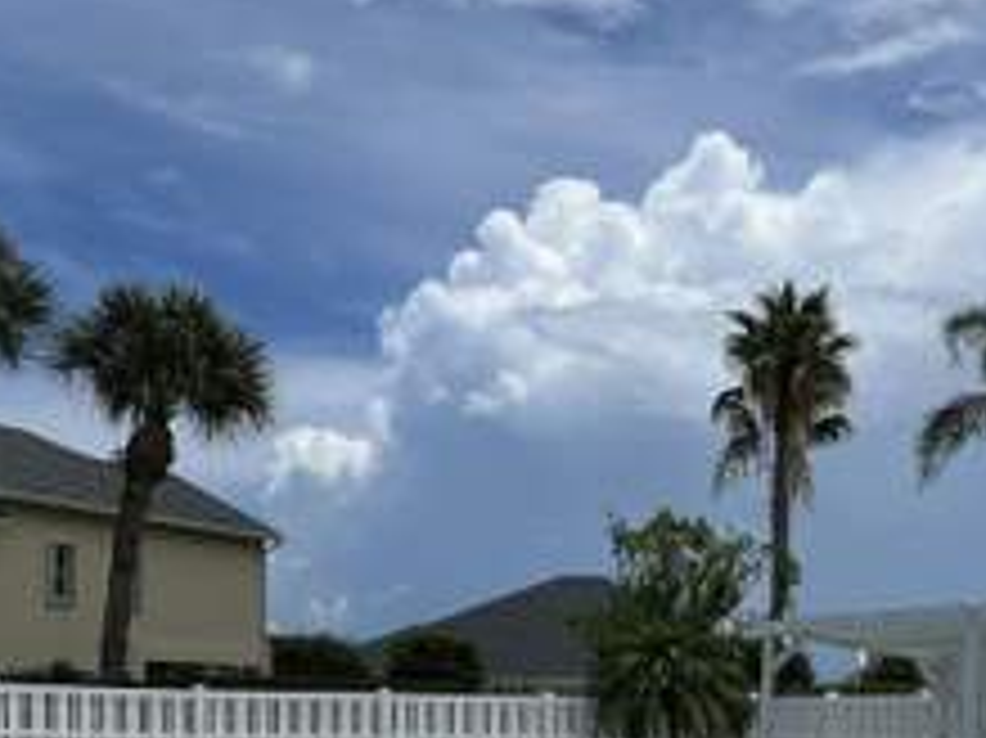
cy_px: 783
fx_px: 1623
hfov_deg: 33.7
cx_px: 599
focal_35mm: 57
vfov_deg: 24.2
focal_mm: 5.1
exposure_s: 1/9901
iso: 50
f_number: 1.6
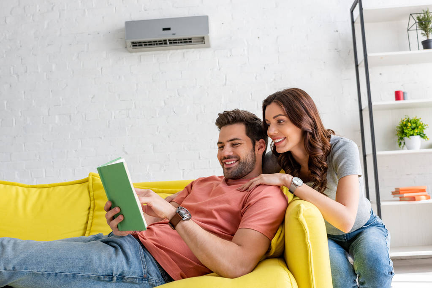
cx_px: 216
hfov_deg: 54.4
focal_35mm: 35
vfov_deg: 37.9
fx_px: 420
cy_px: 144
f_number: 5.6
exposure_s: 1/200
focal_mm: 35
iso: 400
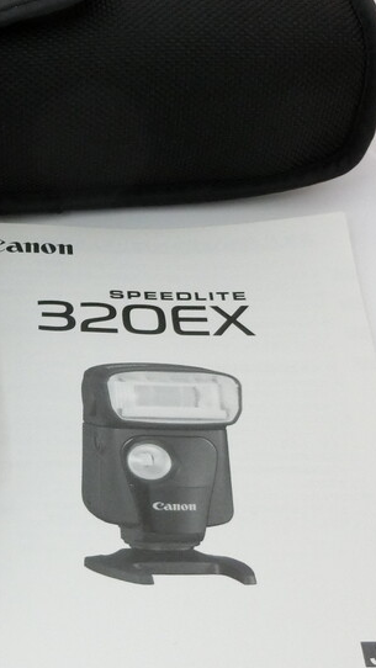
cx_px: -2
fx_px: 1240
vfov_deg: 30.1
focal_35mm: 70
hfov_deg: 16.9
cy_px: 306
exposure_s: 1/125
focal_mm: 5.2
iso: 320
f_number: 3.7
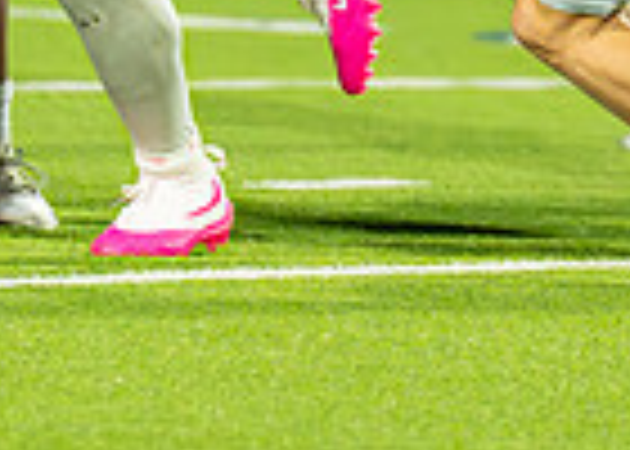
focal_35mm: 1306
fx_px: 23368
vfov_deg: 1.1
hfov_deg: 1.5
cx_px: 278
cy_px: -469
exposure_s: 1/1600
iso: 3200
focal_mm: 200
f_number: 2.8
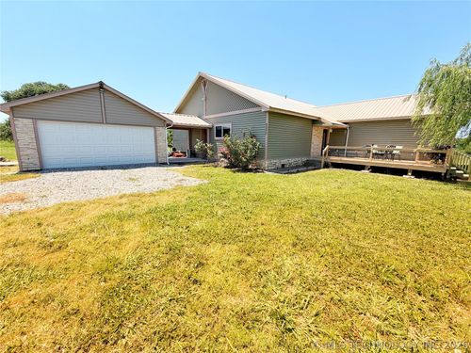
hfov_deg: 102.1
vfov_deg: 85.7
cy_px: 176
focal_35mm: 14
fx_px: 190
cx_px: 236
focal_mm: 2.22
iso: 25
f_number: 2.2
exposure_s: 1/770
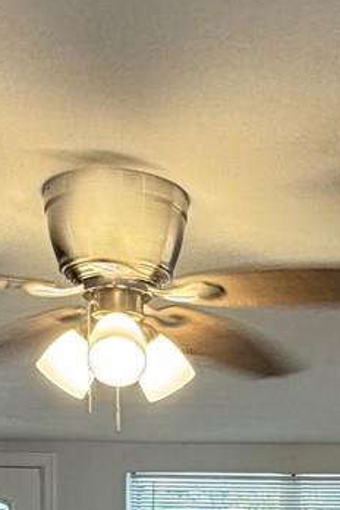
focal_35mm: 67
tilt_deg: -7.8
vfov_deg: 25.4
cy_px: 683
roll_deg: -0.8
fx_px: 949
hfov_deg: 20.2
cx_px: 252
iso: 160
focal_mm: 2.22
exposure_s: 1/60
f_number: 2.2
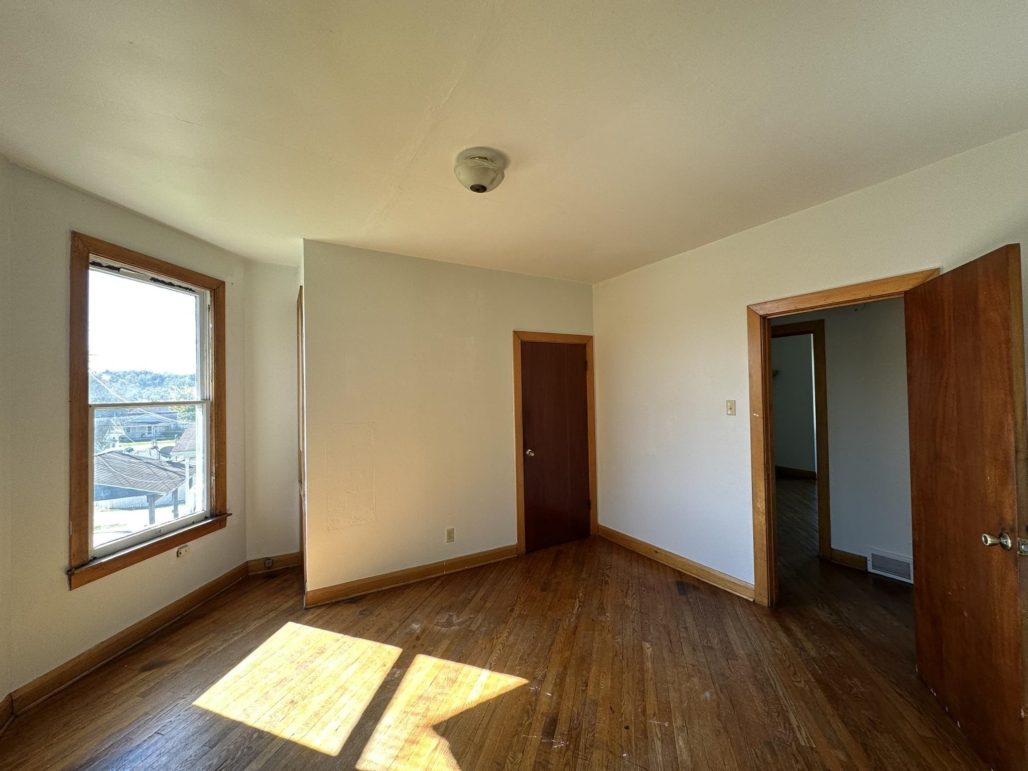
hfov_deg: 102.1
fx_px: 416
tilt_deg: +0.8
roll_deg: +1.4
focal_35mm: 14
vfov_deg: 85.7
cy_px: 386
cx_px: 514
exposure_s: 1/99
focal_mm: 2.22
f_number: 2.2
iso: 64
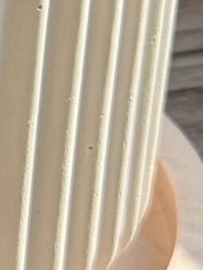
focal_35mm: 363
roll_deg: -1.8
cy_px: -205
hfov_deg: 3.9
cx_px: -480
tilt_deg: -26.2
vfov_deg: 5.4
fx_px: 2840
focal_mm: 6.76
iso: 64
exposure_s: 1/3096
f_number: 1.78
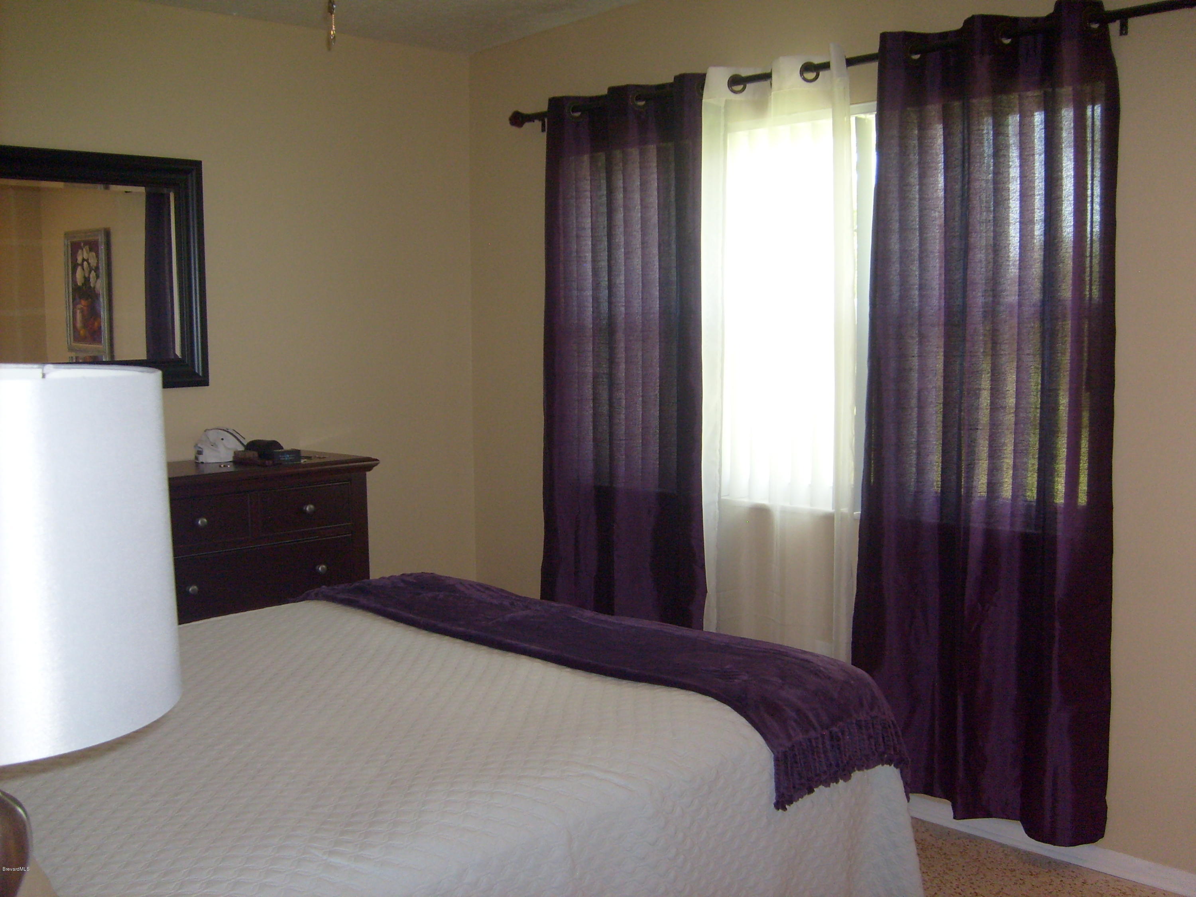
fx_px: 1209
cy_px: 448
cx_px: 598
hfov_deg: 52.6
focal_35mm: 35
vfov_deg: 40.7
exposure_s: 1/45
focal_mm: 5.8
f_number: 2.8
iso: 100
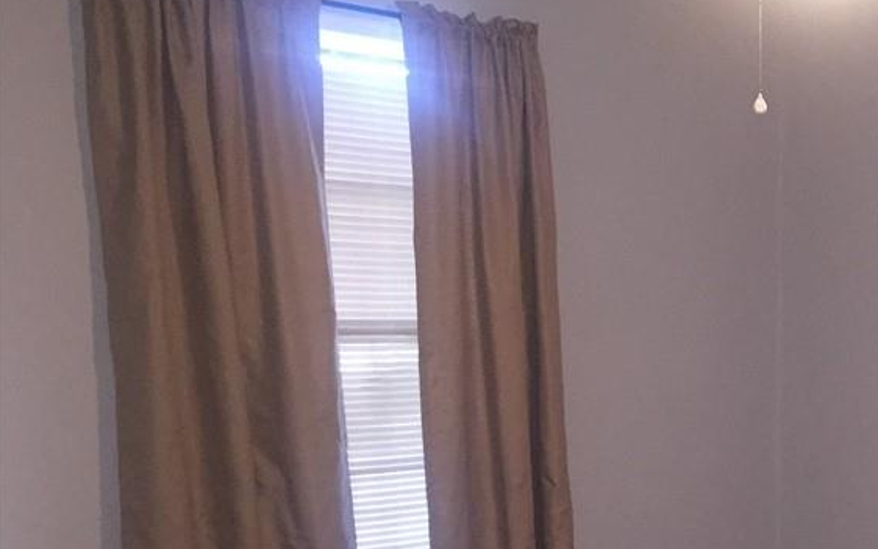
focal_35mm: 56
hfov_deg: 34.2
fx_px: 1340
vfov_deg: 22.1
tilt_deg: -11.9
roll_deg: -0.9
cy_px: 577
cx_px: 797
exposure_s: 1/16
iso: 200
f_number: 2.2
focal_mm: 4.15
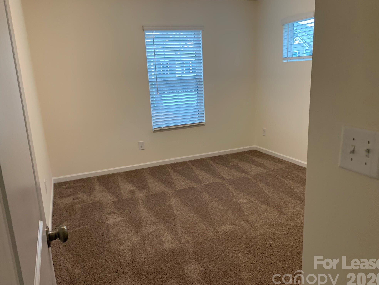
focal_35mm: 27
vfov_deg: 51.4
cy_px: 145
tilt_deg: -15.1
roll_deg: +3.0
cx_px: 191
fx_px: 296
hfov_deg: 65.3
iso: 160
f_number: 1.8
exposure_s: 1/60
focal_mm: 4.25
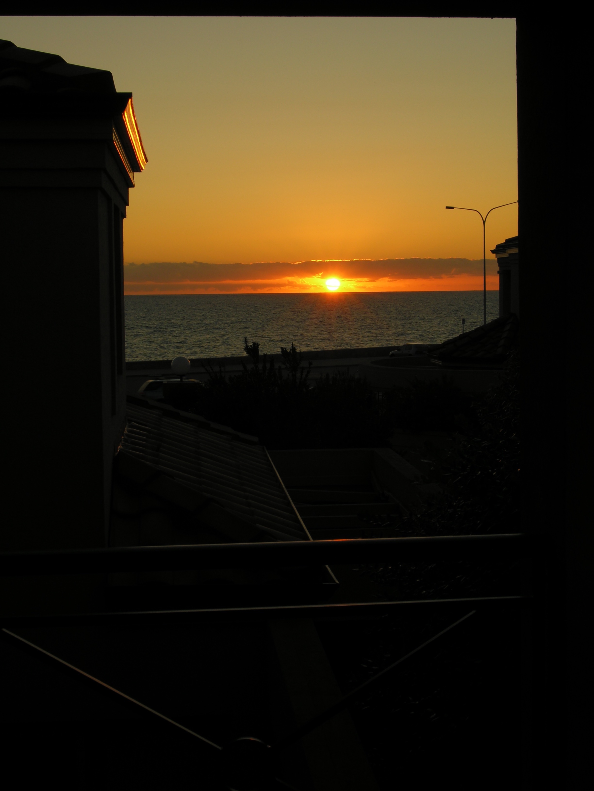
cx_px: 297
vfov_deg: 32.2
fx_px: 1373
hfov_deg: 24.4
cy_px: 396
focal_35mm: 60
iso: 50
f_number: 7
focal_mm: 15.2
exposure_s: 1/72.1
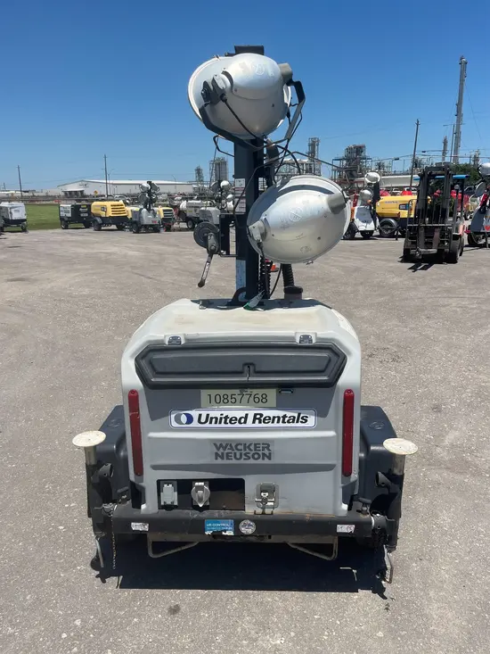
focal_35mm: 26
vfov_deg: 67.3
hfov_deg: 53.1
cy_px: 327
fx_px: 491
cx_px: 245
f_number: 1.6
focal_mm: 5.1
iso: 50
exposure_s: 1/3745
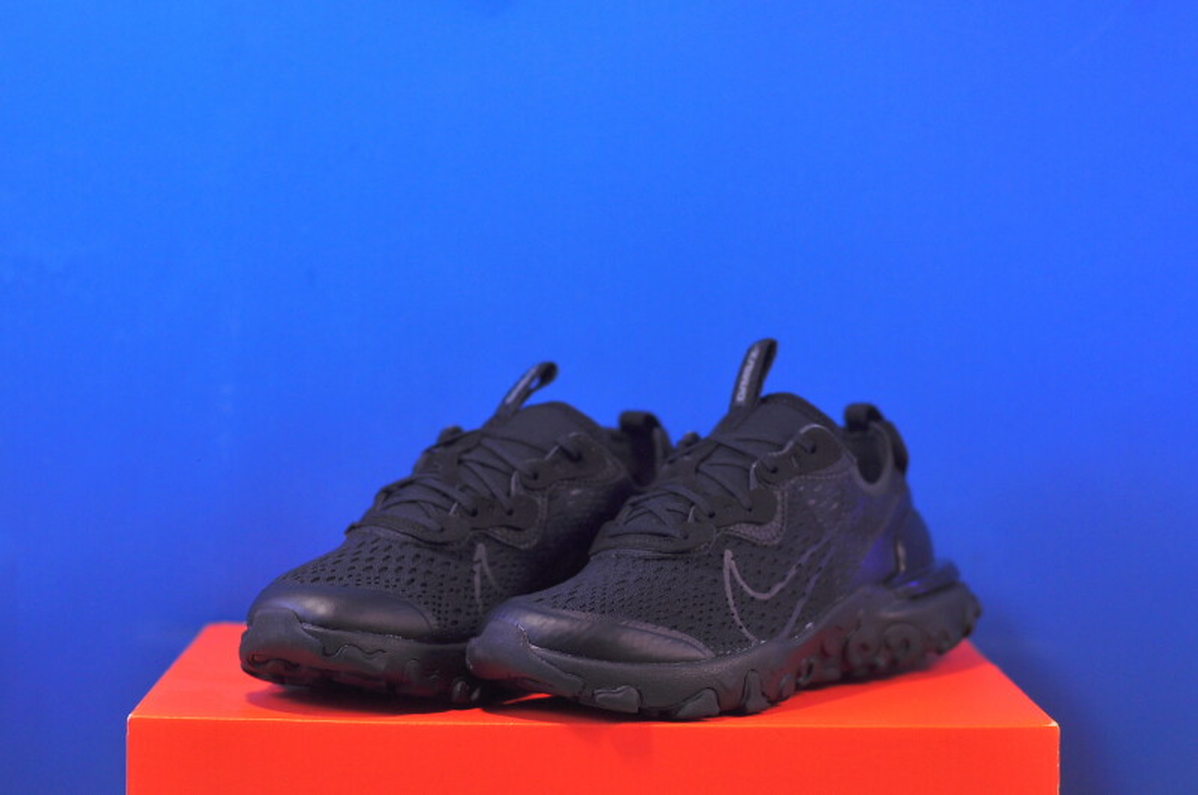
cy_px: 398
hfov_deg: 27.0
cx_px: 599
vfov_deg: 18.1
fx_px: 2492
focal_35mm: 75
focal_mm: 50
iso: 250
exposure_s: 1/320
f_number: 2.5
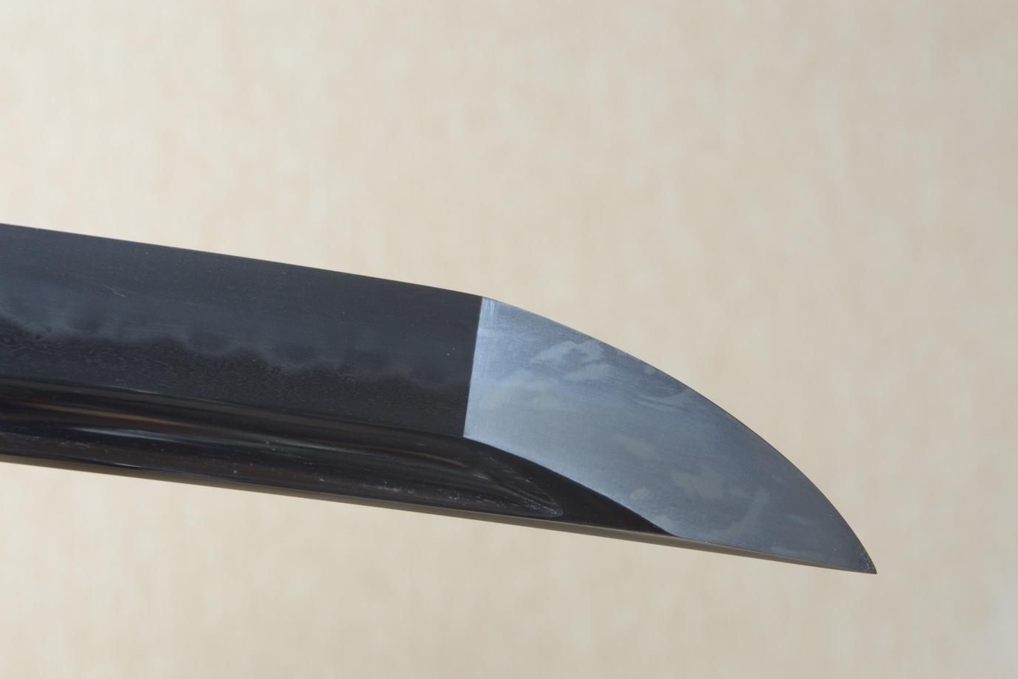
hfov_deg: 14.3
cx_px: 509
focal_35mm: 144
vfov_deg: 9.6
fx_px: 4058
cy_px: 339
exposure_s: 1/1.6
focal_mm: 95
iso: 400
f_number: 11
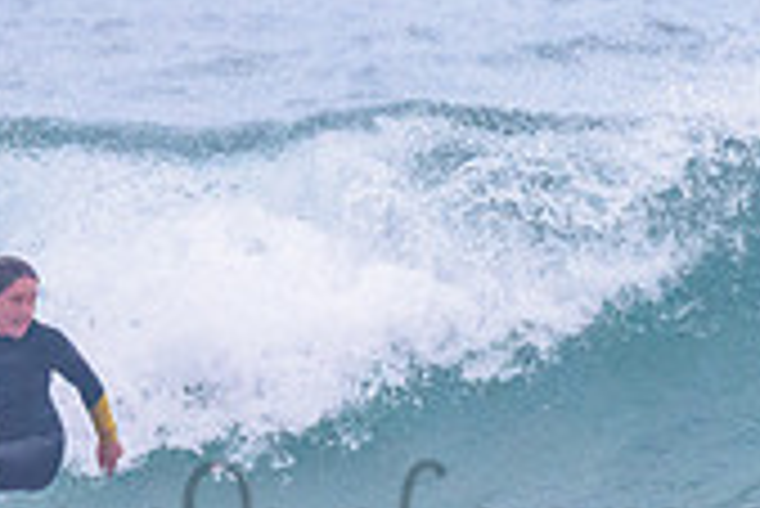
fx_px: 44349
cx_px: 86
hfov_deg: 1.0
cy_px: 296
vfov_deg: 0.7
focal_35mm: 2099
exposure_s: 1/2000
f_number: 5.6
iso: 2200
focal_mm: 500
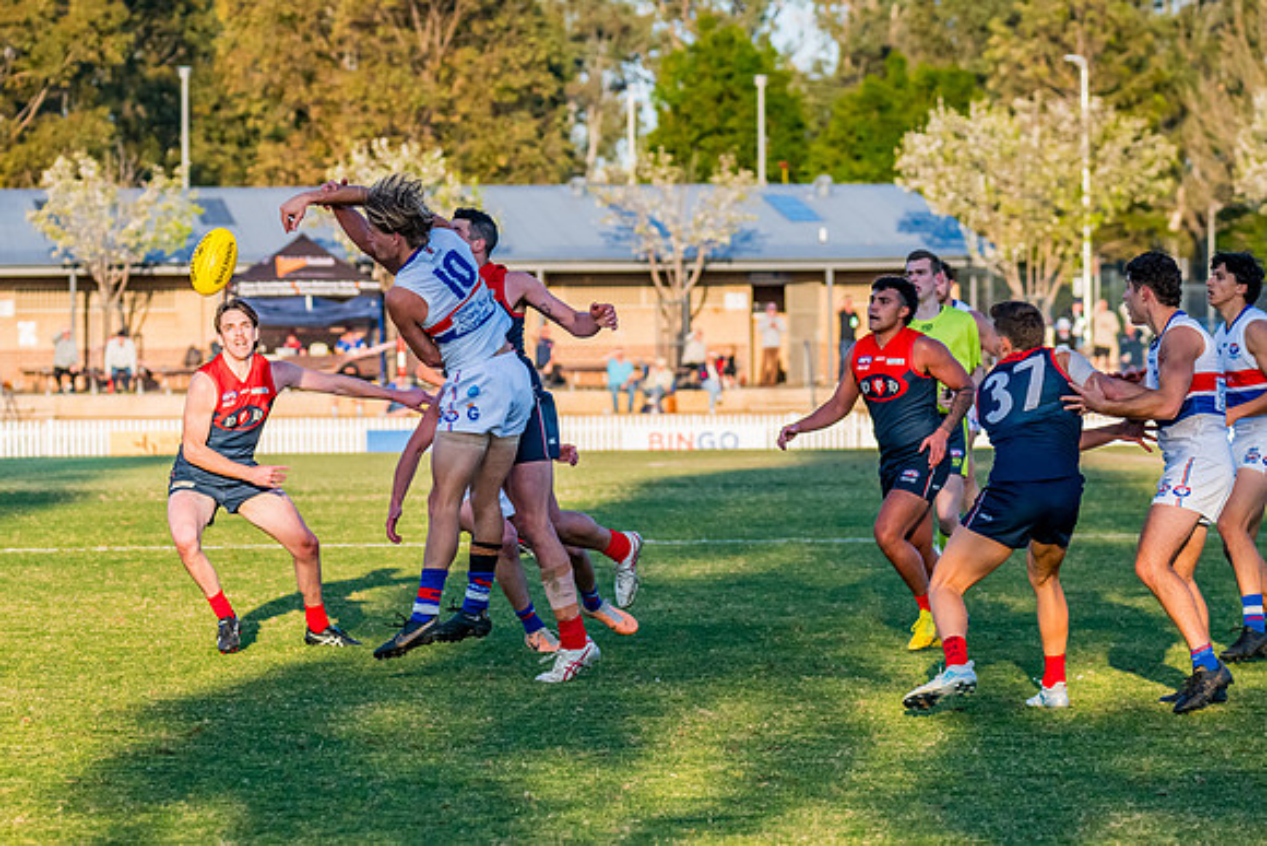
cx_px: 495
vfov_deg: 6.6
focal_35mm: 208
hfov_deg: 9.9
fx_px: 7336
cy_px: 332
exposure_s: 1/1600
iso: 800
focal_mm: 170
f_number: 6.3
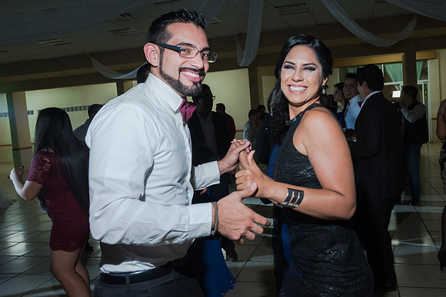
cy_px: 136
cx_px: 264
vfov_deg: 41.7
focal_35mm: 32
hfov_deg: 59.0
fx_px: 391
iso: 1600
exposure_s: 1/125
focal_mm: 24
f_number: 3.5
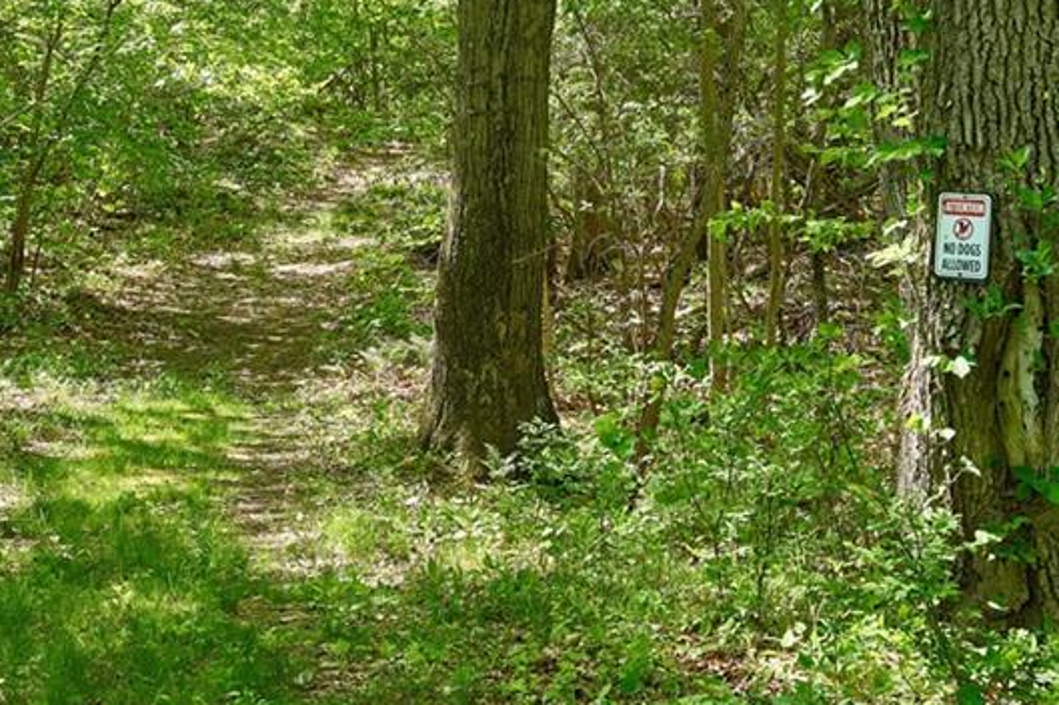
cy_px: 156
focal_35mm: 91
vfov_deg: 14.9
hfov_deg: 22.2
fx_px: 2675
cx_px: 242
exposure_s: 1/80
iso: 320
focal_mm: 47
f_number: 8
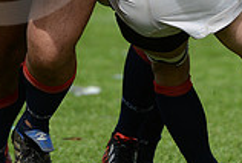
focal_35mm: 990
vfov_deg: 1.4
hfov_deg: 2.1
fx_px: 6667
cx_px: 262
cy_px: -84
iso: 400
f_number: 4
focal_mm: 270
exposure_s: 1/1600
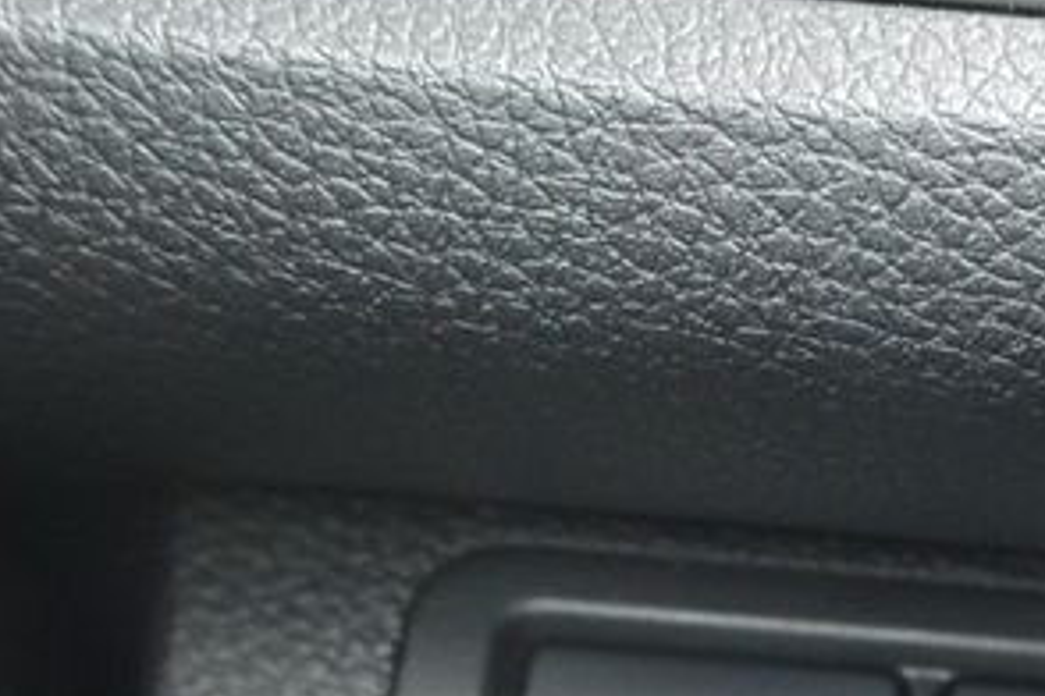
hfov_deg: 19.9
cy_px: 875
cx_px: 903
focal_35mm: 101
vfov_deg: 13.1
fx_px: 2932
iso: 400
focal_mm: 11
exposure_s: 1/125
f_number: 3.5
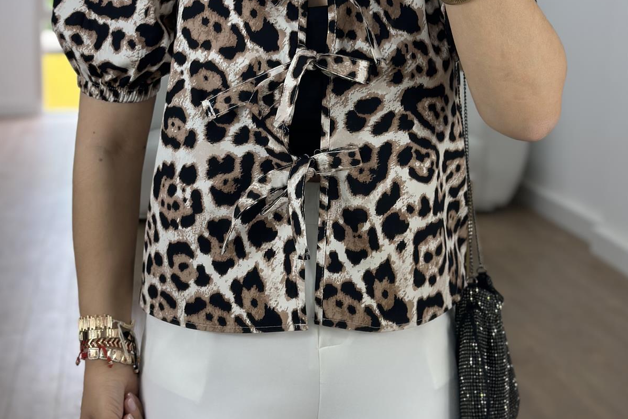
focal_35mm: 67
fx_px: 1169
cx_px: 315
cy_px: 162
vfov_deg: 20.3
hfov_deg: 30.1
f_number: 1.78
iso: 80
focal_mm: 6.86
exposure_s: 1/234
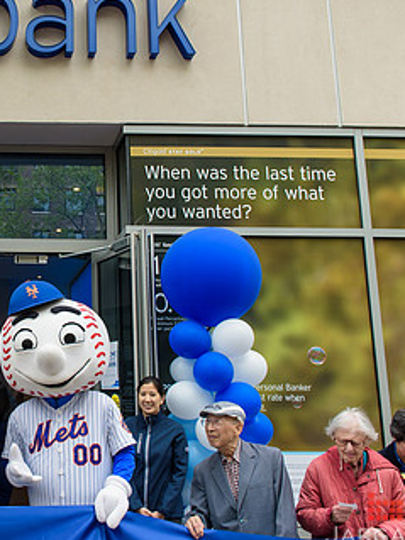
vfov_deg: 44.8
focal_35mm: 42
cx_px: -3
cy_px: 253
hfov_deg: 31.6
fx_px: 656
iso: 200
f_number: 5
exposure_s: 1/250
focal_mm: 24
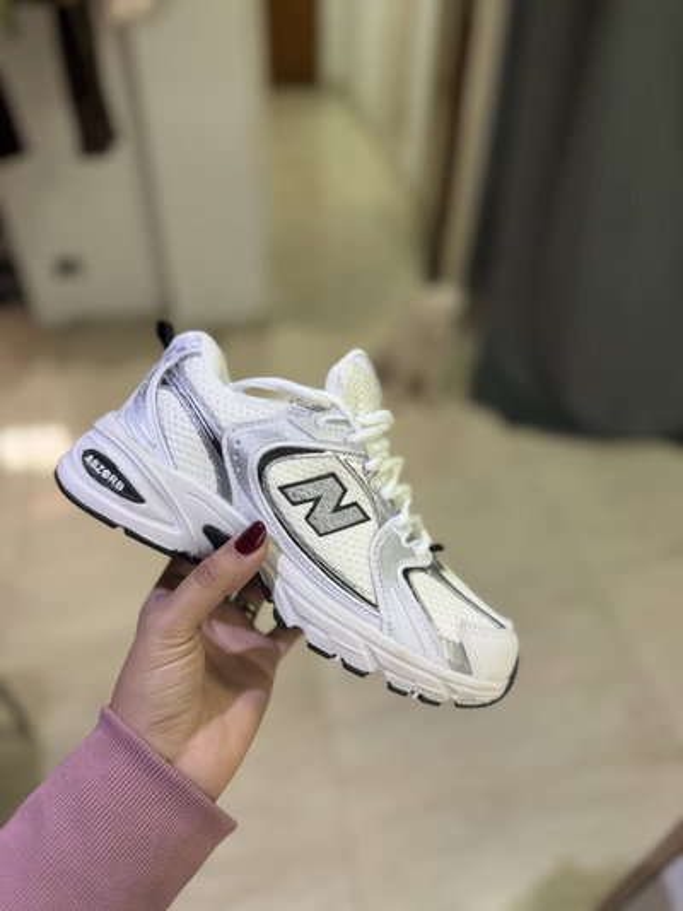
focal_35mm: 24
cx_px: 342
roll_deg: -0.6
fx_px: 631
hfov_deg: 56.8
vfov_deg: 71.6
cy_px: 456
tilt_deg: -42.9
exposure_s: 1/100
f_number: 1.78
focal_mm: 6.76
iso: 160
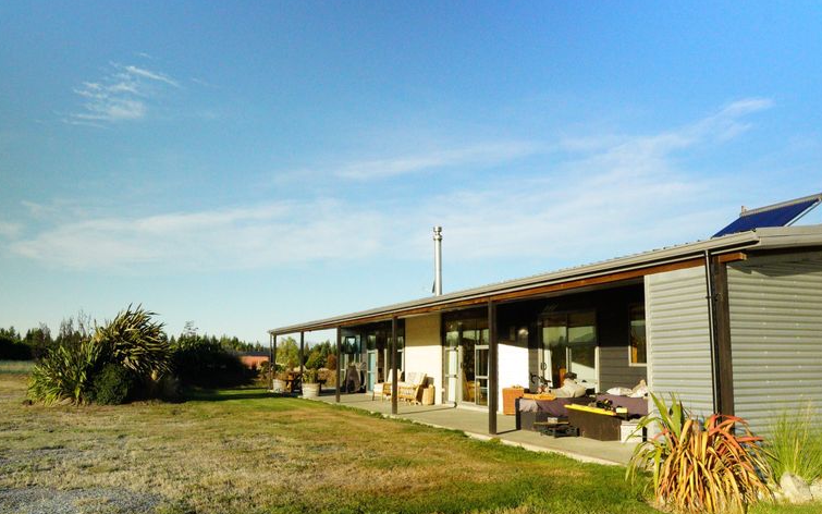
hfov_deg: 66.5
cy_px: 258
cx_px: 410
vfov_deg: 44.5
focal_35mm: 28
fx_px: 627
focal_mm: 18
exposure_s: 1/200
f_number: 10
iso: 6400
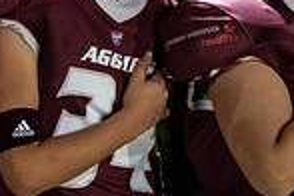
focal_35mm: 427
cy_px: 71
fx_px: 3487
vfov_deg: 3.2
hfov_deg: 4.8
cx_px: 96
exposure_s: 1/320
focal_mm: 108
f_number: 2.8
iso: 5000
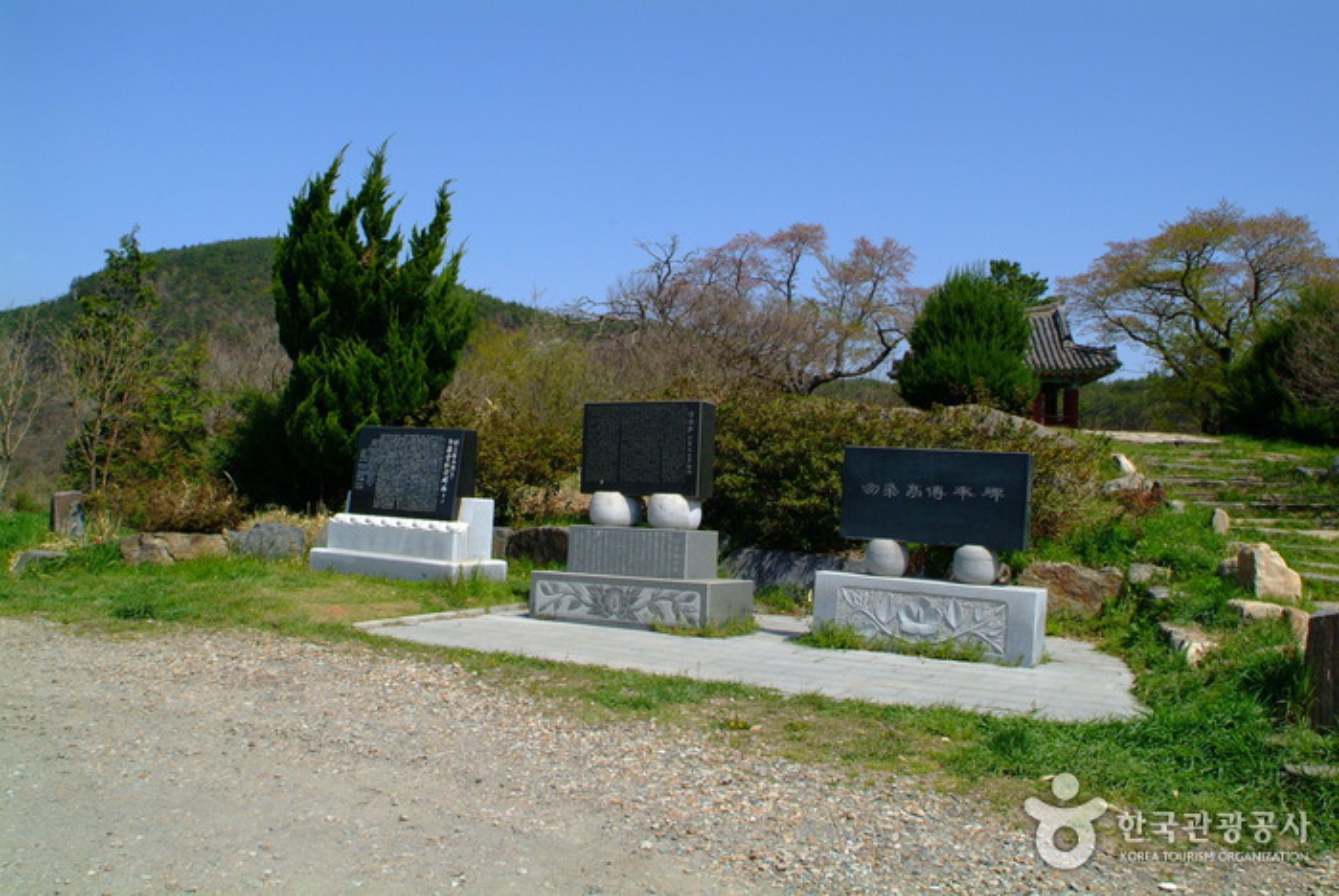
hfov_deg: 61.9
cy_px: 448
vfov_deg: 43.7
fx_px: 1117
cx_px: 670
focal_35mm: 30
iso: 800
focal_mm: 20
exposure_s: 1/750
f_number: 13
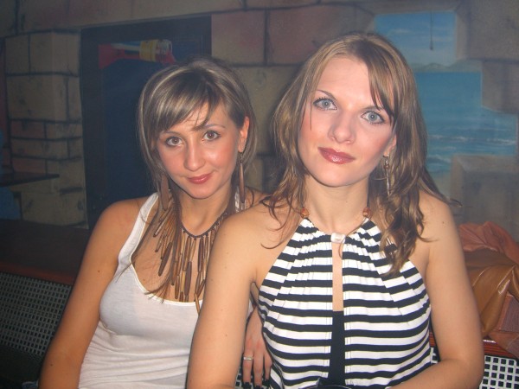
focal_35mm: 38
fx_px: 570
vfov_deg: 37.7
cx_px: 260
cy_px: 194
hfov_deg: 49.0
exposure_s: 1/60
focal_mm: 7.9
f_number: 2.8
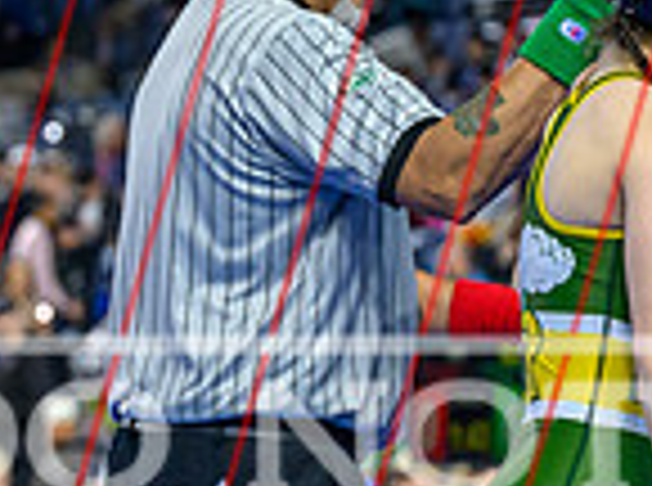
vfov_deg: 4.2
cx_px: 646
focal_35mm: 350
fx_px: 6576
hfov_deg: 5.7
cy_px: 383
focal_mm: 73
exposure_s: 1/800
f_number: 3.2
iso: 2800
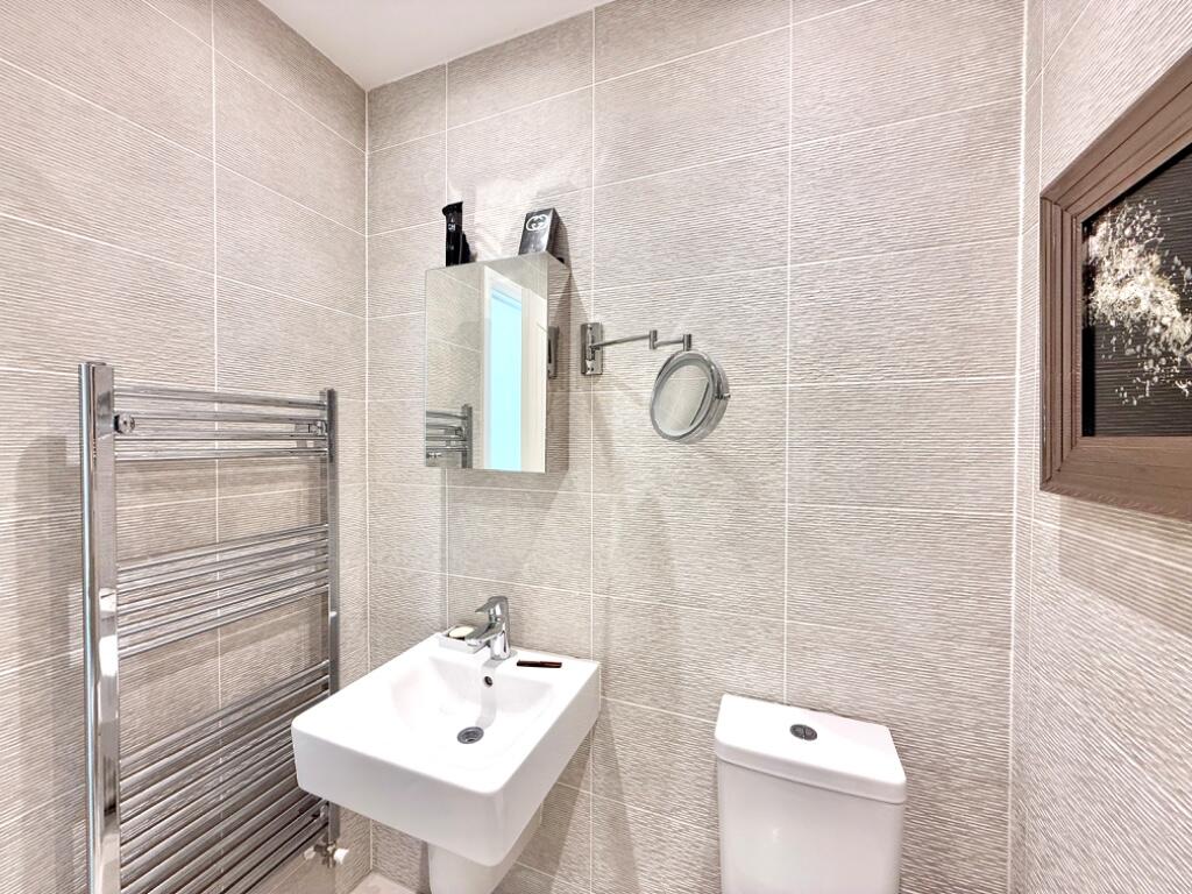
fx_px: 482
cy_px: 447
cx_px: 596
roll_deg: +0.2
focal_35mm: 14
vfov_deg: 85.7
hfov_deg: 102.1
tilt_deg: -0.2
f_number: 2.2
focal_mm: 2.22
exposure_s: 1/99
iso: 100
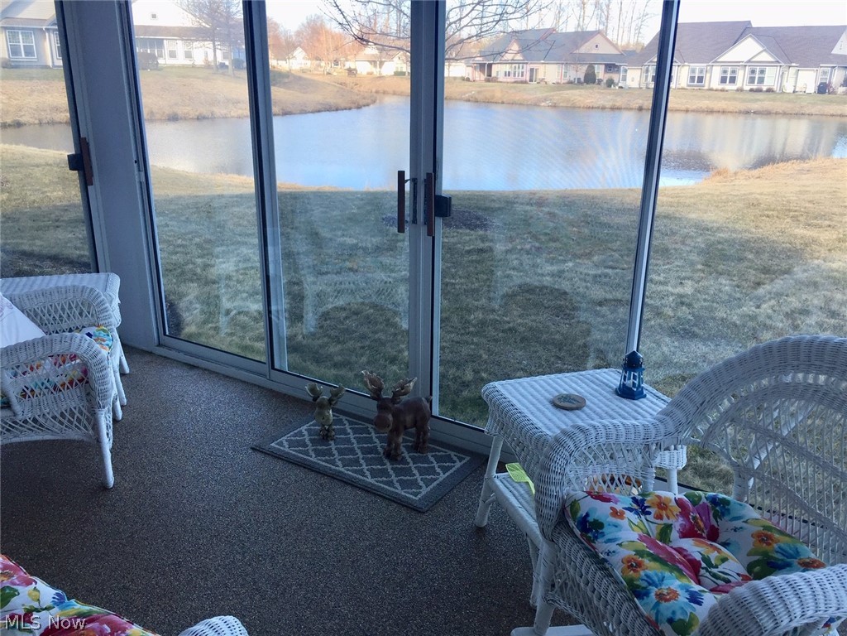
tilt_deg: -19.9
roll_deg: -0.4
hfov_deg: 61.7
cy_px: 318
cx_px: 424
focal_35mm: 29
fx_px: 710
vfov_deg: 48.2
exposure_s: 1/273
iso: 32
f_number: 2.2
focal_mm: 4.15
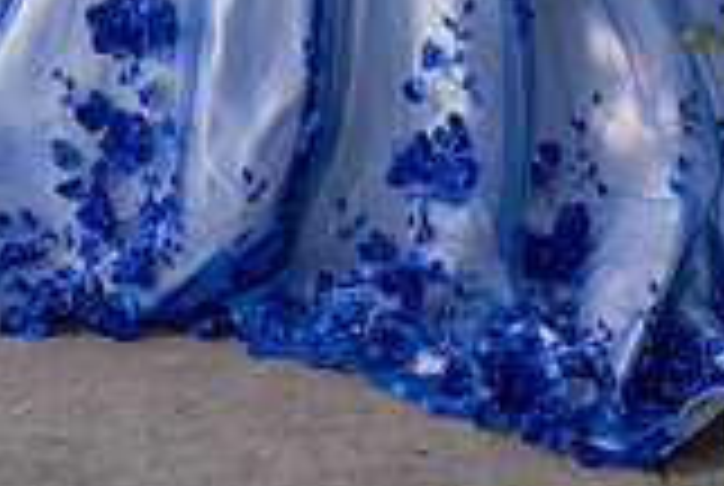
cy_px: -371
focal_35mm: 126
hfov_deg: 15.9
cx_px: 724
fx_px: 2539
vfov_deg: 10.3
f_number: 4.5
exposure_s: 1/125
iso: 64
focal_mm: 35
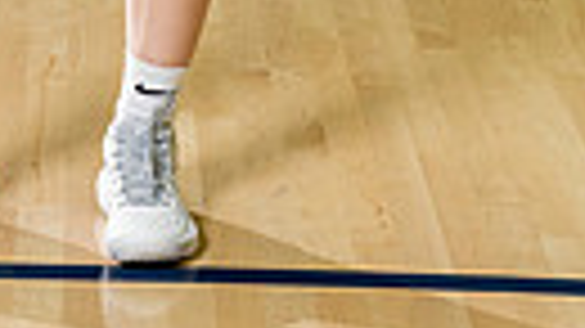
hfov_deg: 9.9
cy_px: -553
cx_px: 148
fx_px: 3380
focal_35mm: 218
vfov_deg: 5.3
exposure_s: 1/250
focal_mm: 60
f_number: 8
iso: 640
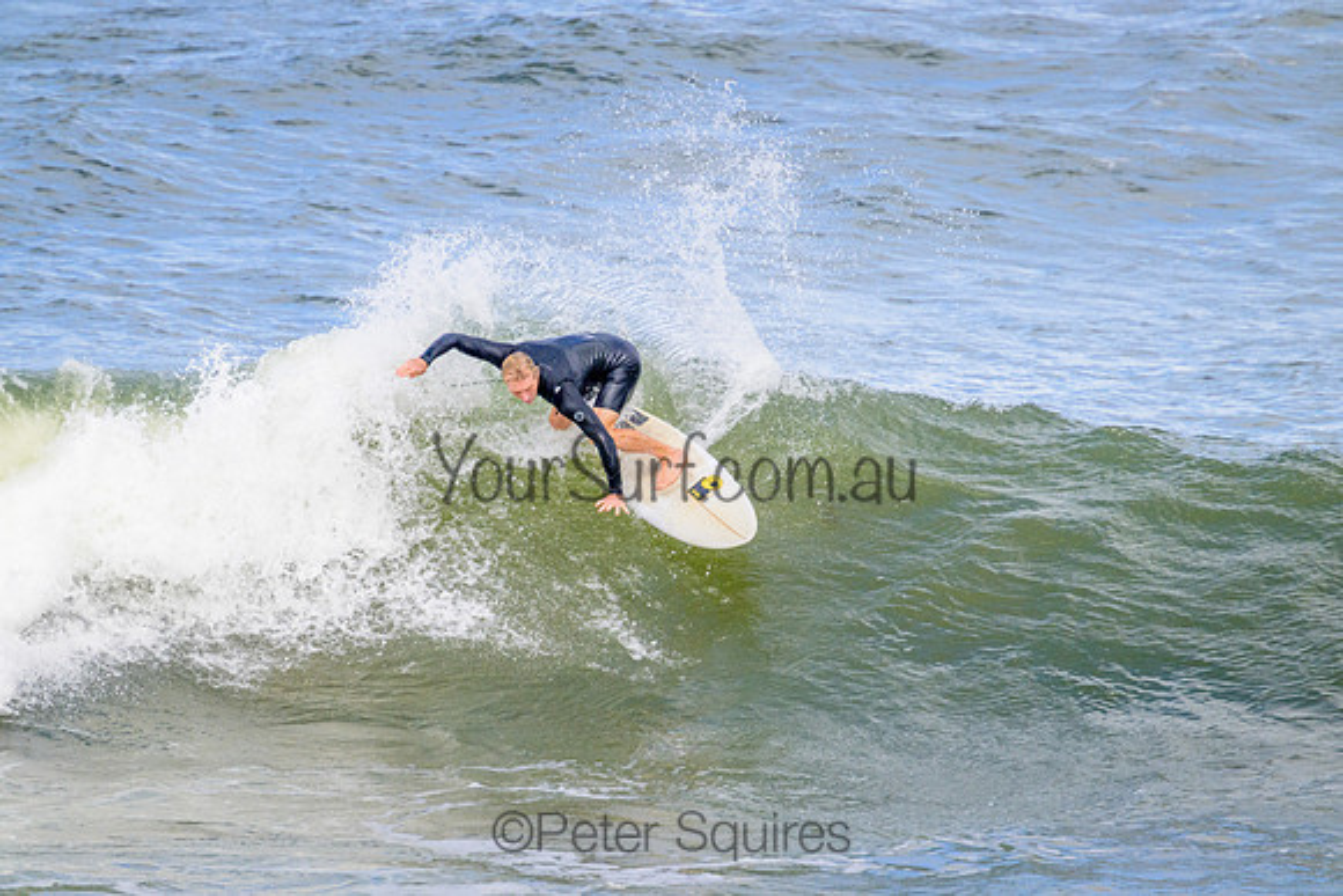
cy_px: 448
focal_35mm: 800
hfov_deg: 2.6
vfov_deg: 1.7
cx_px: 672
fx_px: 29850
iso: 1100
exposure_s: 1/2000
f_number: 11
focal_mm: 800
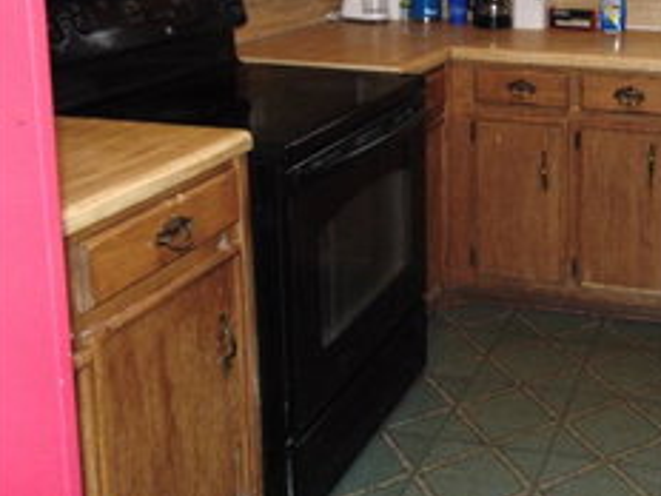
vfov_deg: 30.3
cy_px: 60
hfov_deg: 38.4
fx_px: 878
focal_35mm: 46
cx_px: 597
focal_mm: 4.5
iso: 200
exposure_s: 1/30
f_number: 3
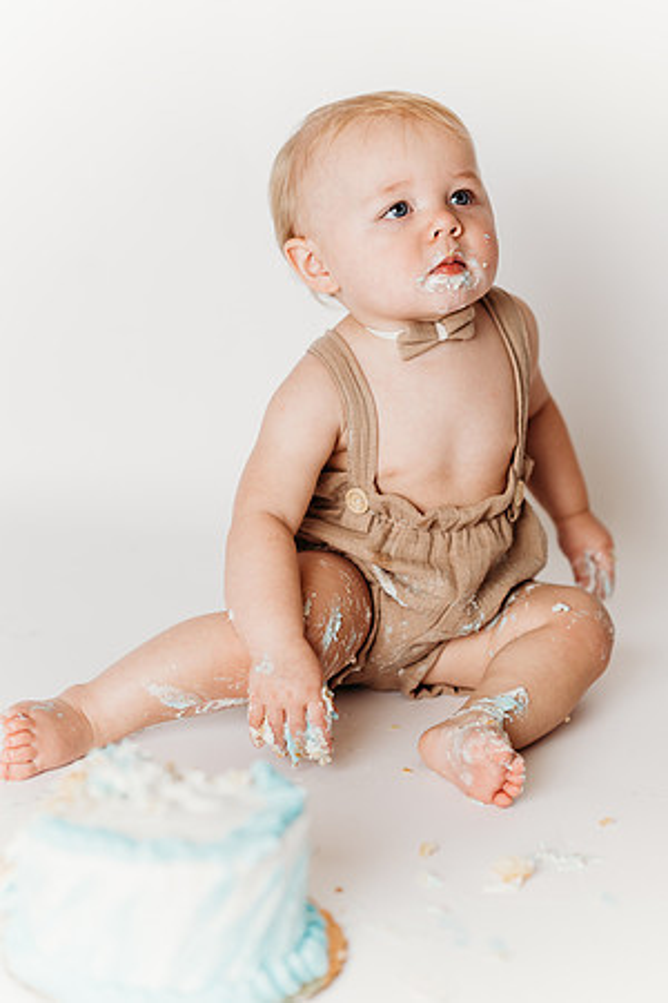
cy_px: 502
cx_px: 334
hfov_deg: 16.1
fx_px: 2366
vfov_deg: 23.9
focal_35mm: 85
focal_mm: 85
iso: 100
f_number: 2.8
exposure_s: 1/200
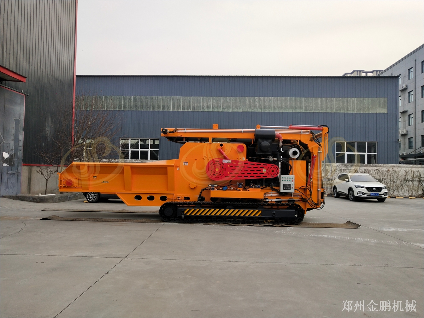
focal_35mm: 30
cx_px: 212
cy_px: 159
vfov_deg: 46.8
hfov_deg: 60.0
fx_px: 367
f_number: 1.8
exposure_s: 1/744
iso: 115
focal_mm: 3.95
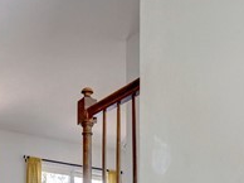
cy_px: 305
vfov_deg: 17.1
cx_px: 69
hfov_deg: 26.1
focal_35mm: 74
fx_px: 521
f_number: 4
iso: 400
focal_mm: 7
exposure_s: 1/25
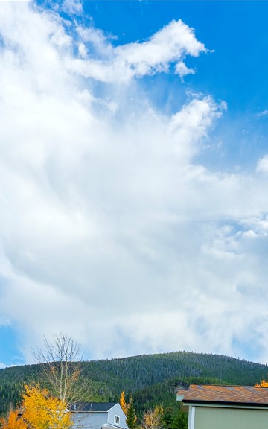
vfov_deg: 36.0
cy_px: 420
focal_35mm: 51
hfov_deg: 25.2
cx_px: 179
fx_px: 596
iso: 125
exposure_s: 1/160
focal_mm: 17
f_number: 8
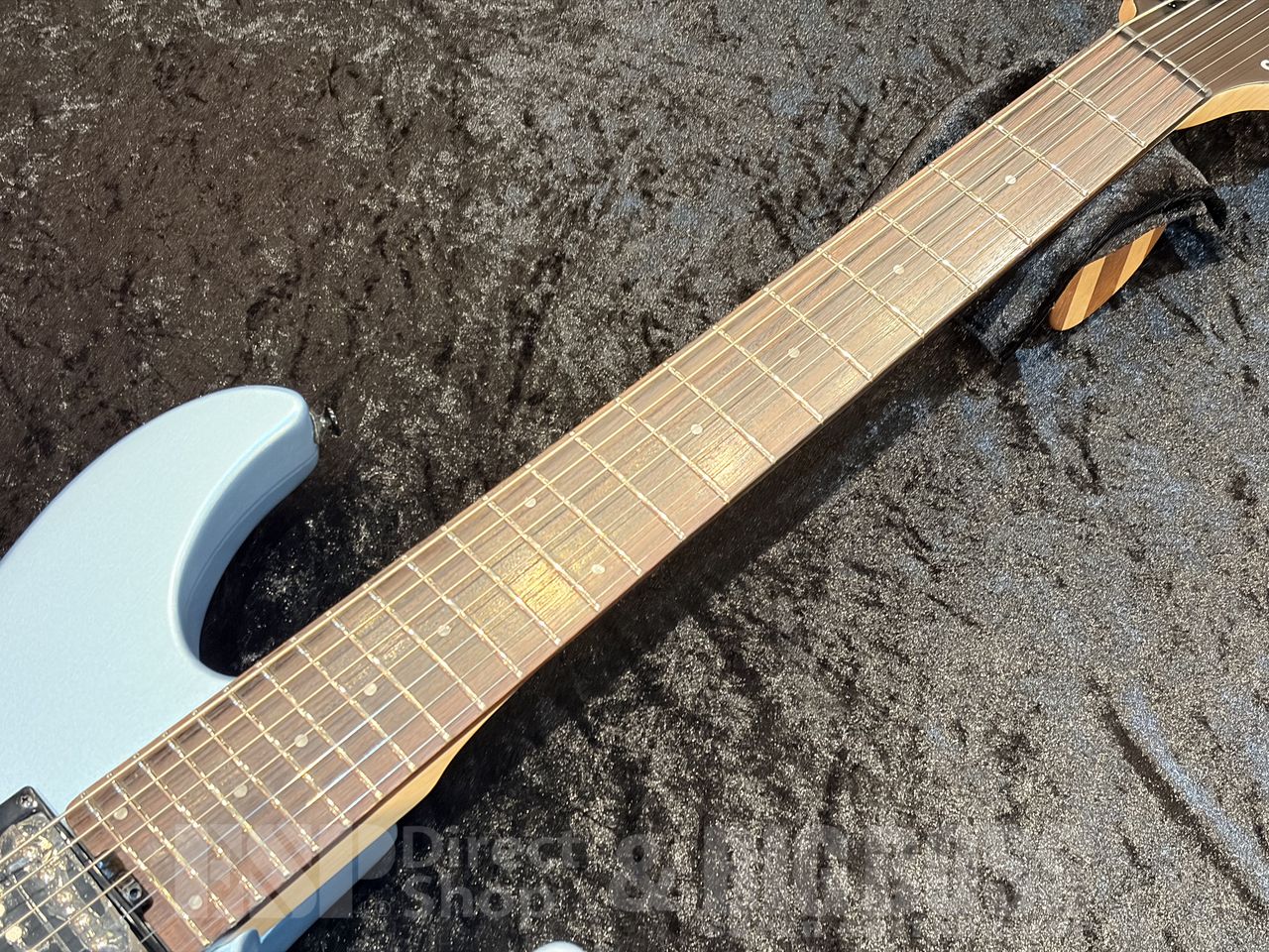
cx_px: 634
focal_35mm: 52
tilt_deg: -58.1
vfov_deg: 28.0
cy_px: 476
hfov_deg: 36.8
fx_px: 1906
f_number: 1.6
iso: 250
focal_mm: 5.96
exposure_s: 1/30
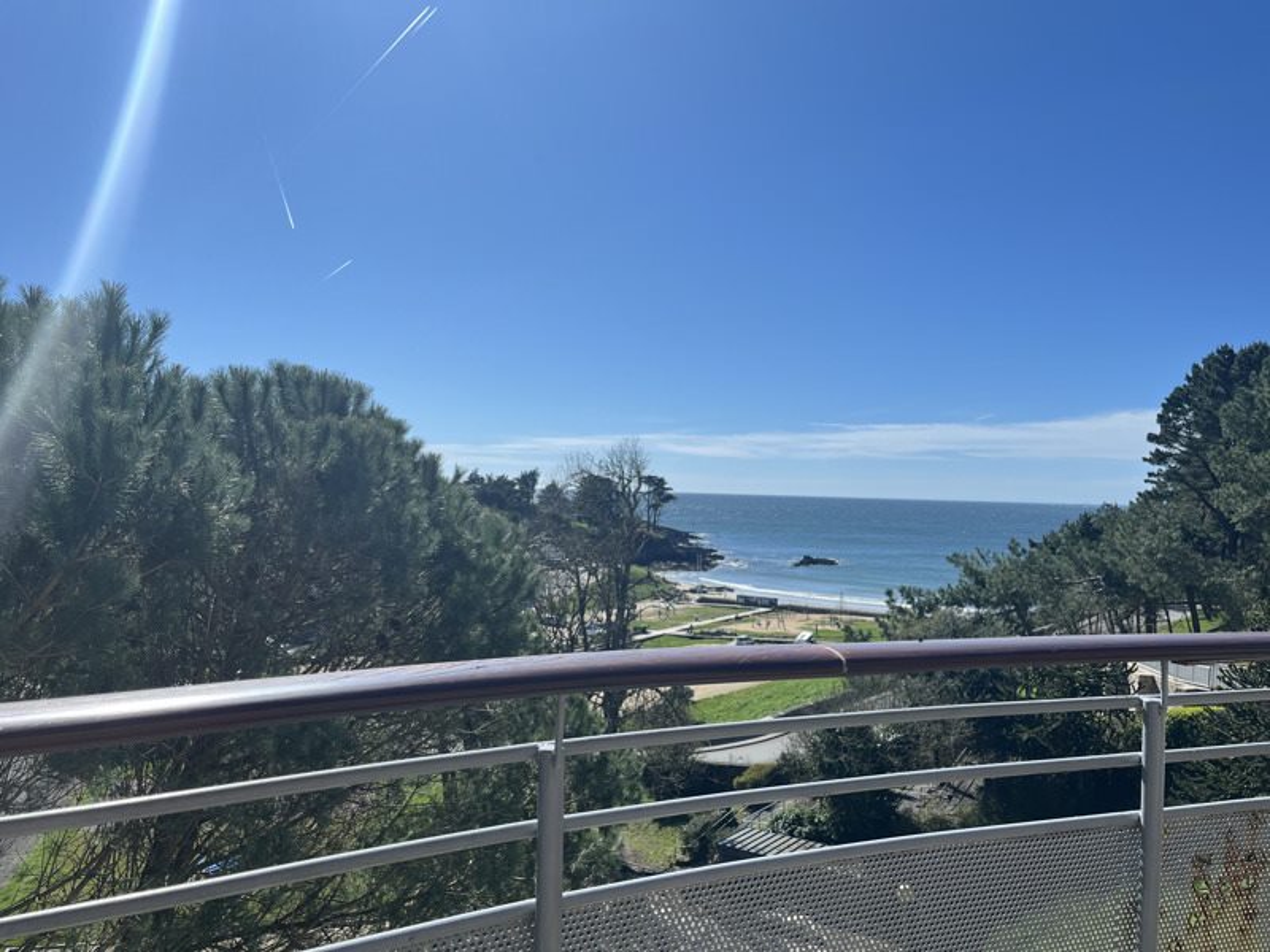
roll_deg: -2.3
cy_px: 476
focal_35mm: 26
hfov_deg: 67.3
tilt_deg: +0.4
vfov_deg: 53.1
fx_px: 954
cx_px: 635
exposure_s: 1/2967
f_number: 1.6
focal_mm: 5.1
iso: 50
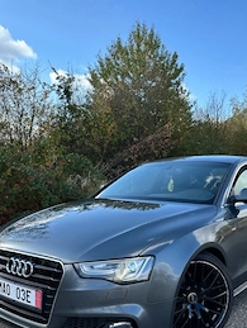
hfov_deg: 38.7
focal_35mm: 37
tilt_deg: -5.6
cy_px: 201
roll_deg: +0.5
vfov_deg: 49.7
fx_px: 351
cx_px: 141
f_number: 1.78
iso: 80
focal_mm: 6.86
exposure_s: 1/1845
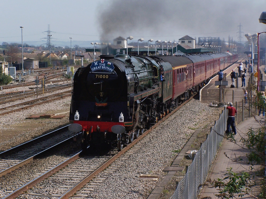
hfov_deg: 16.8
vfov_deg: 12.7
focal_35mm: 117
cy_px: 100
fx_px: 899
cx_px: 133
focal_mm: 19.4
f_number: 6.3
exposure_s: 1/350
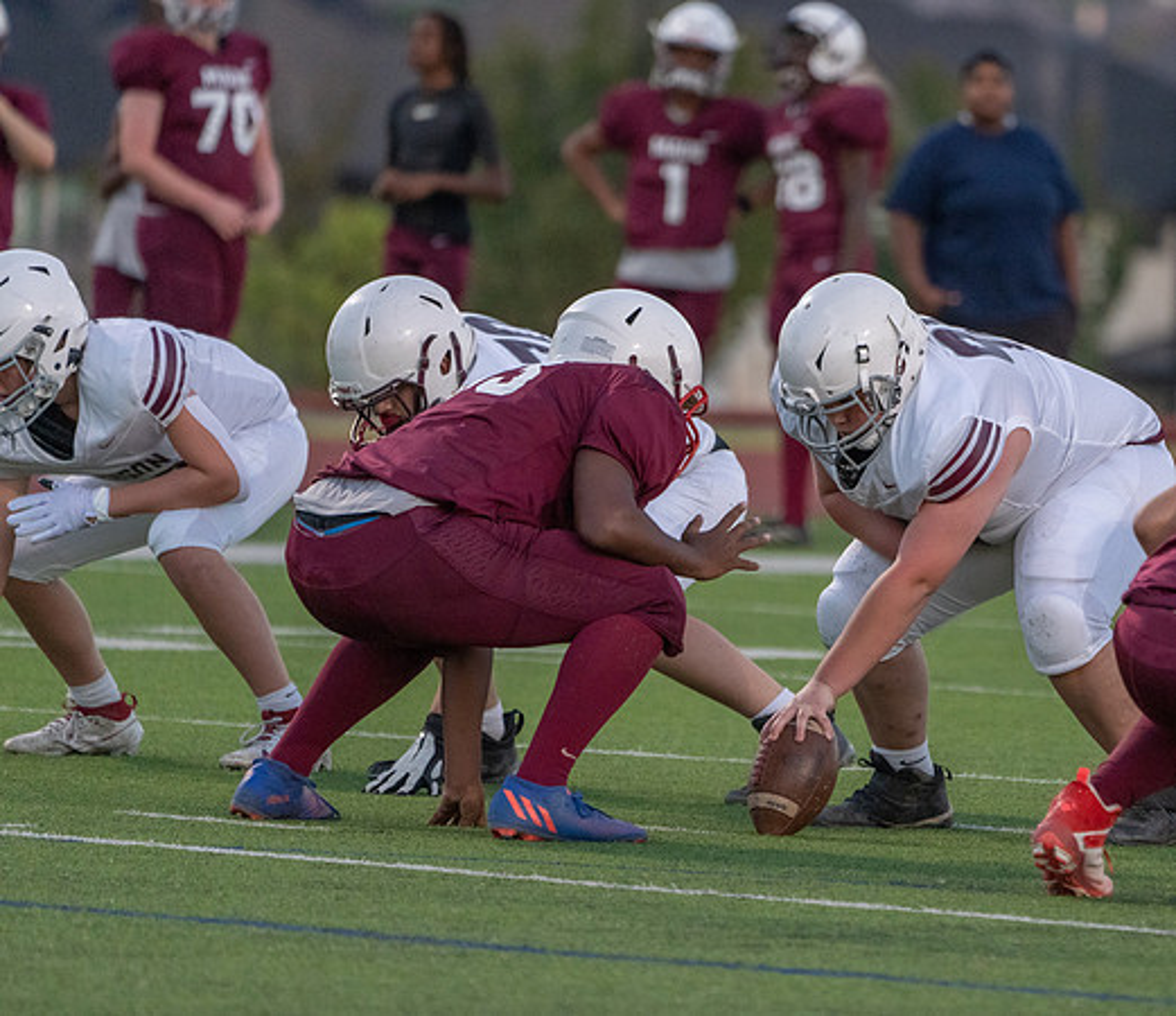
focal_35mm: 550
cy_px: 426
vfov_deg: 2.9
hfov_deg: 3.4
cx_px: 883
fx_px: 19742
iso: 4000
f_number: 5.6
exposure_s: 1/1000
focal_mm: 400
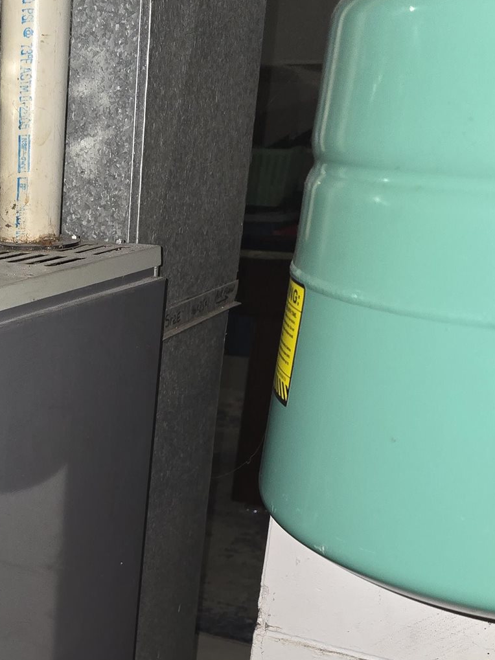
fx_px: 992
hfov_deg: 26.0
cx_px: -41
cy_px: 618
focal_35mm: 52
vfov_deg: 34.4
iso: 125
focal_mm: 6.3
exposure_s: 1/20.4
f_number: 1.7
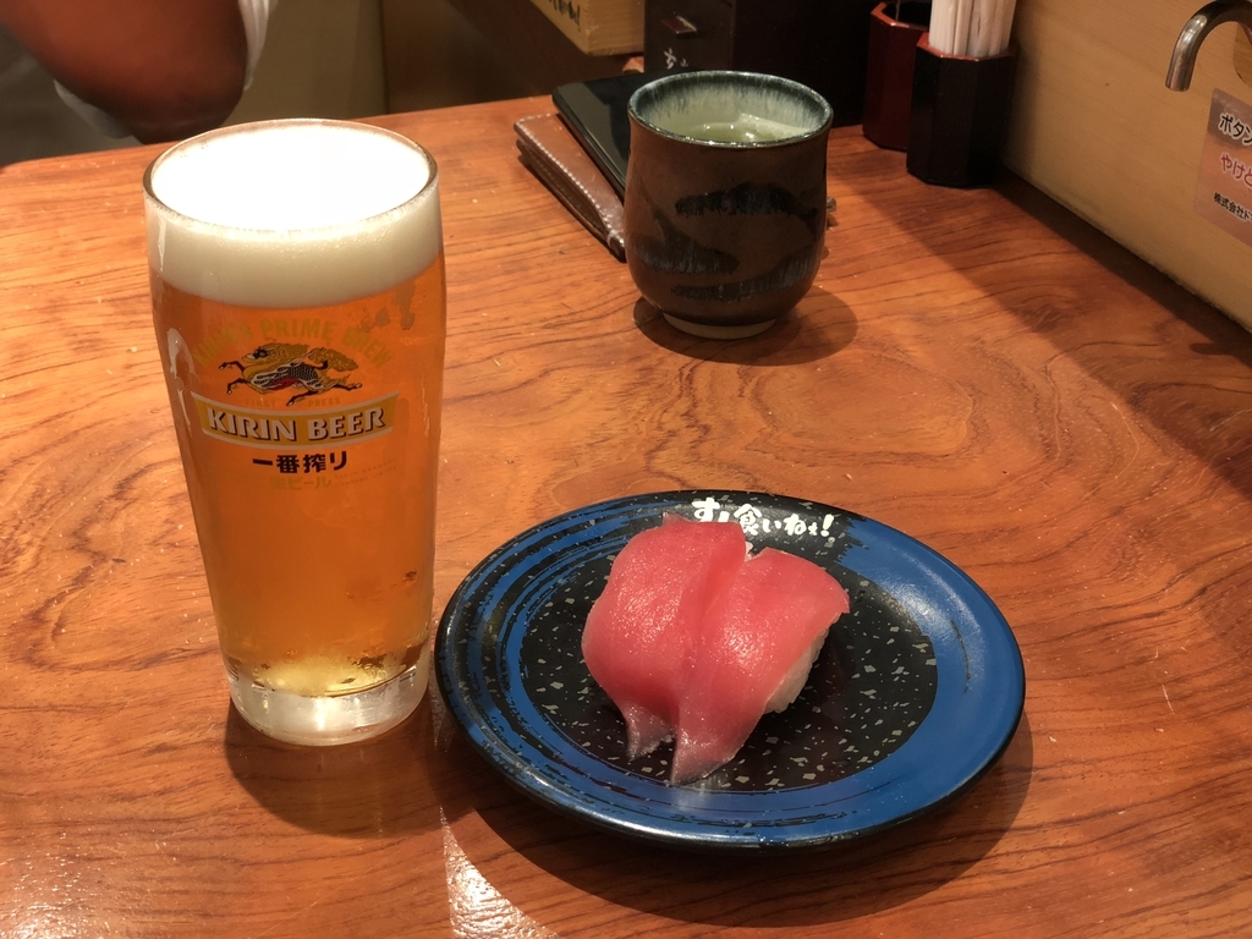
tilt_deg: -30.9
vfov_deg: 28.0
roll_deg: -0.4
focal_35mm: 52
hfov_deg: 36.8
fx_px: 1881
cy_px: 470
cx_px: 626
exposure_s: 1/30
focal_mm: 6
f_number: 2.4
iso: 100
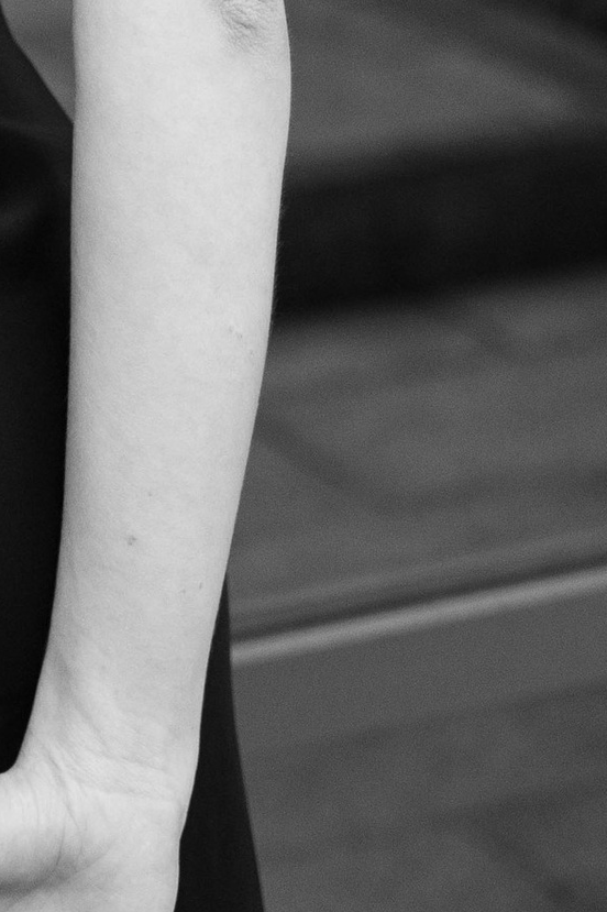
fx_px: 4961
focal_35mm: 196
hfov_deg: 6.8
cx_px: -567
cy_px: -318
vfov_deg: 10.3
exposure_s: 1/640
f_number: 2.8
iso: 1600
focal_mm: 42.3
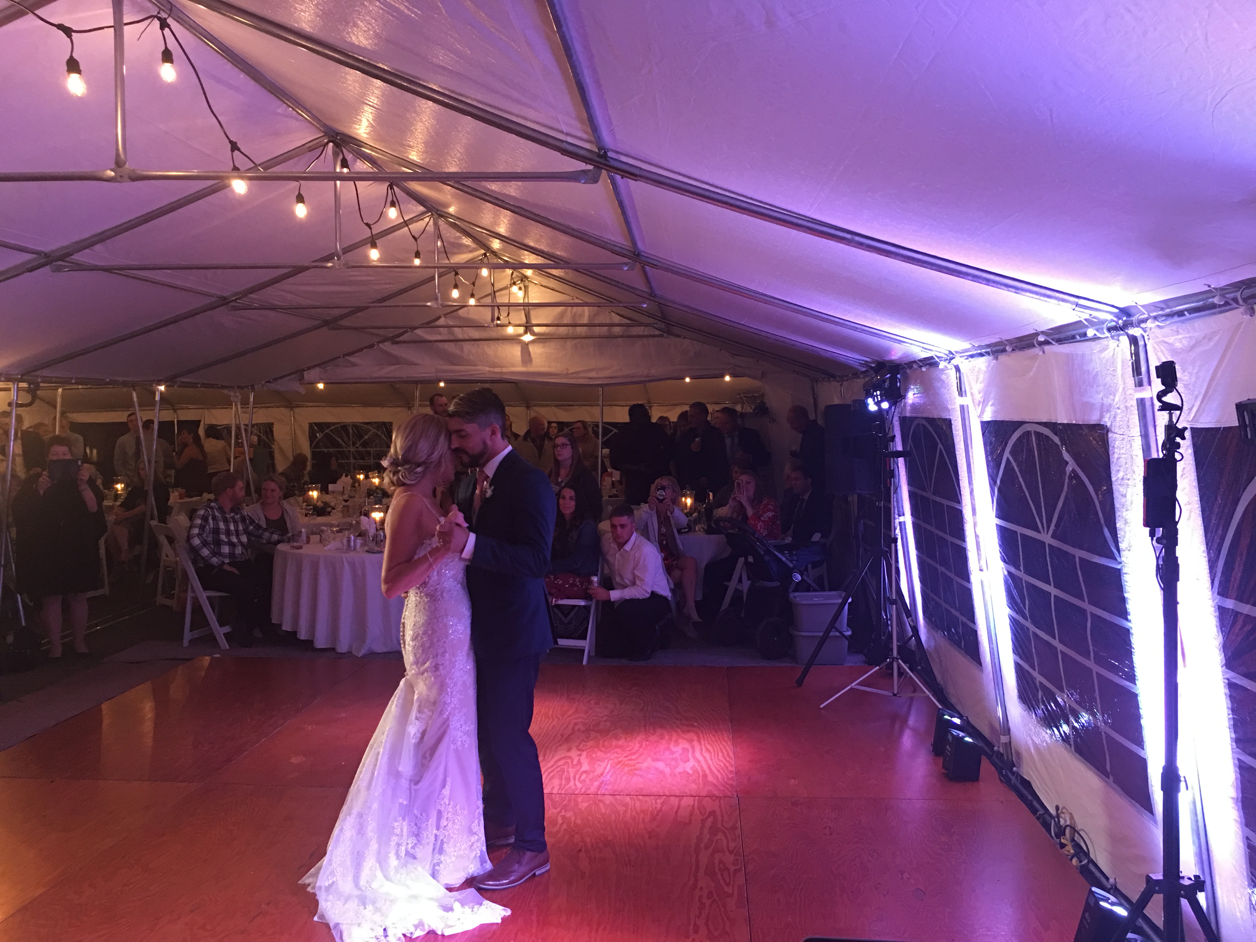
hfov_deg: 61.7
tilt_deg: -3.8
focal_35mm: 29
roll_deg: +0.1
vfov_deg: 48.2
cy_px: 471
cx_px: 628
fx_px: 1052
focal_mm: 4.15
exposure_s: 1/15
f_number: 2.2
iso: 100
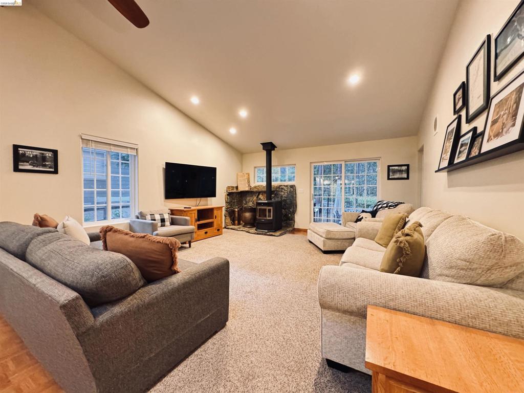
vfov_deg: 85.7
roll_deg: +0.0
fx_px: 212
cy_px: 196
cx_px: 262
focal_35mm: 14
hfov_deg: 102.1
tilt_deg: -1.5
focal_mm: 2.22
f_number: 2.2
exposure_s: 1/40
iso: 1000
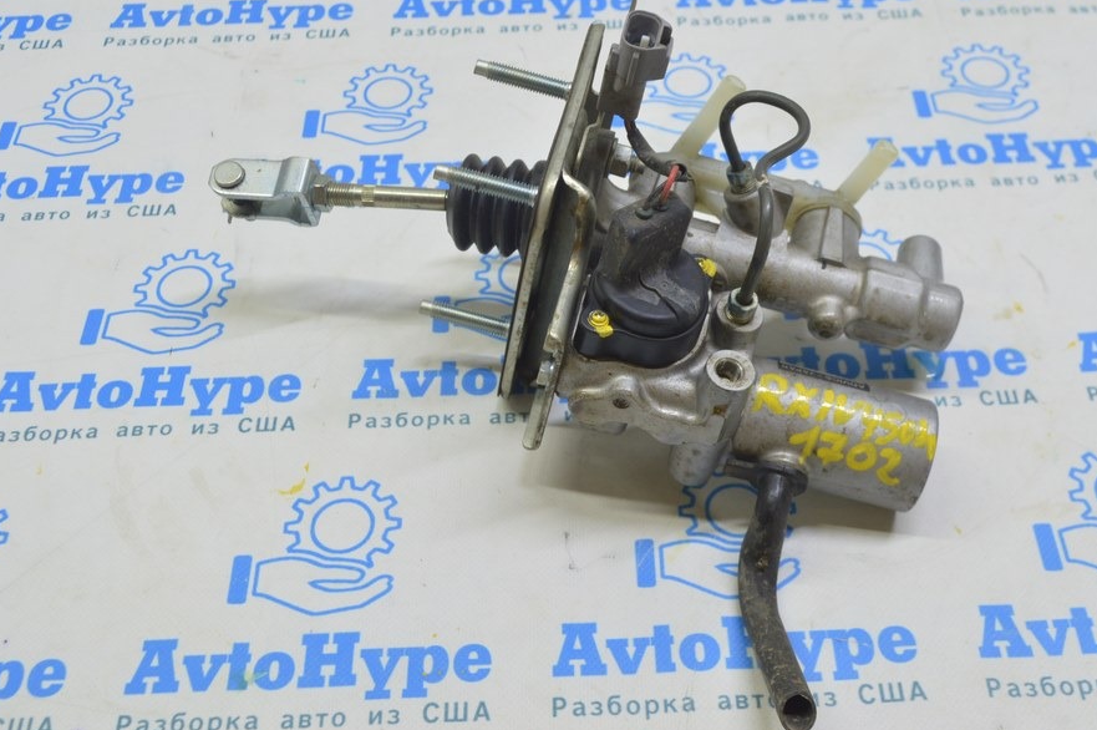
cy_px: 334
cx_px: 588
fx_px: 1327
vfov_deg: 30.7
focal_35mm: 44
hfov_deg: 44.9
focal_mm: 25
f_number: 5.6
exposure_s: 1/20
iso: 400
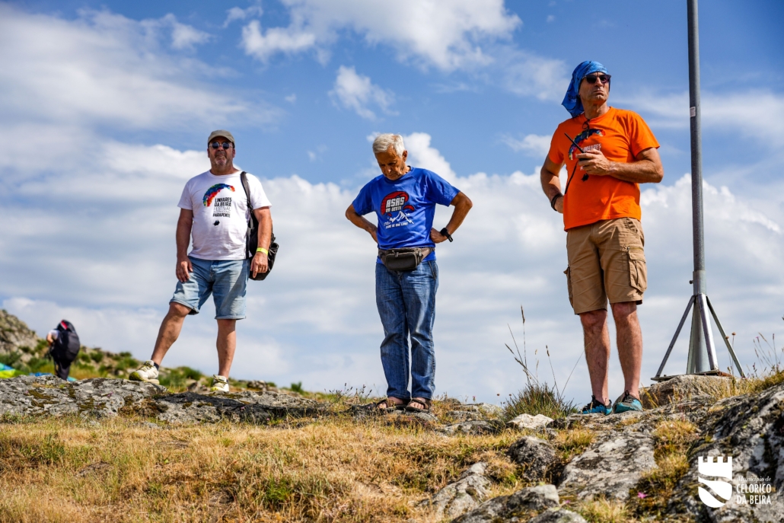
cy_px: 262
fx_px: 1437
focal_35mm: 66
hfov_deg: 30.5
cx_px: 392
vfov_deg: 20.6
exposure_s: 1/2000
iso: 100
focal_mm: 66
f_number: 4.5
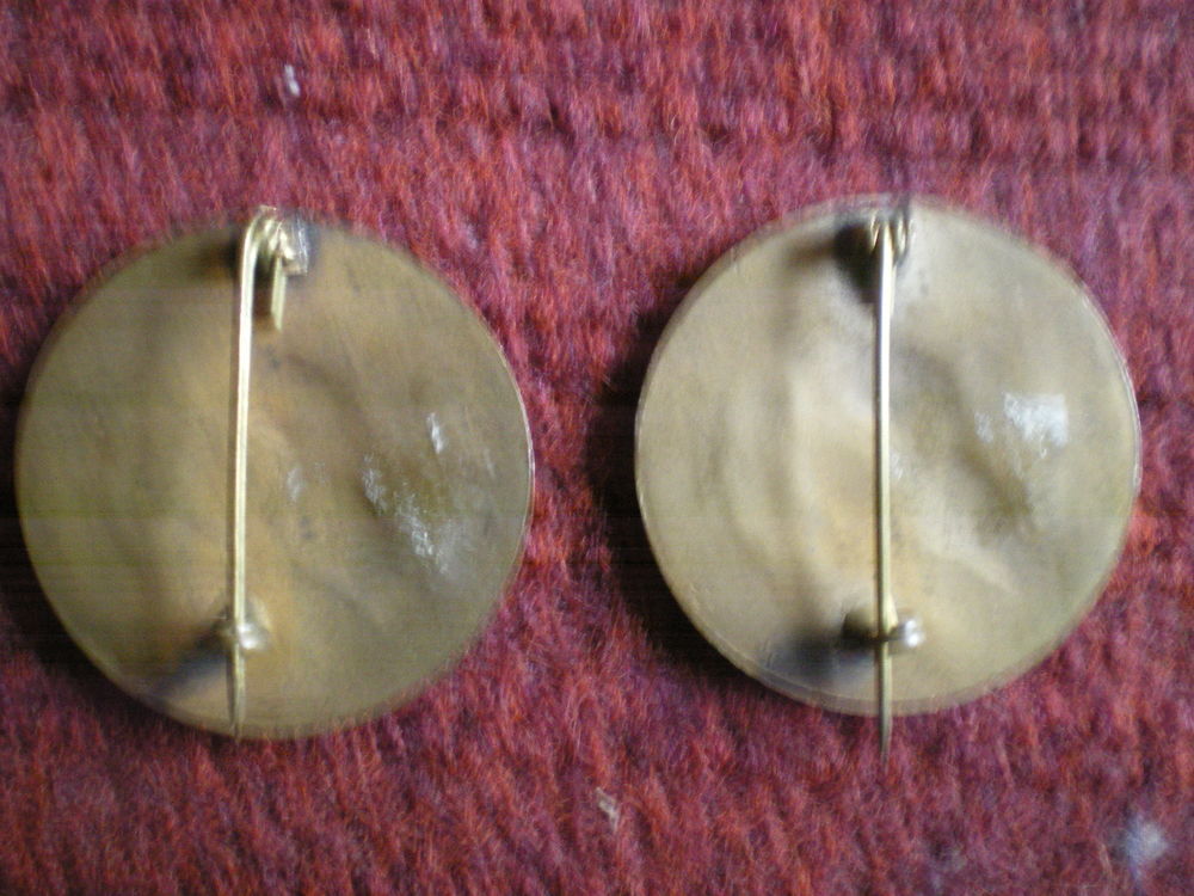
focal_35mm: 38
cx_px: 597
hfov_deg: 49.0
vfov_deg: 37.7
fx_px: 1311
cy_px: 448
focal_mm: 6.3
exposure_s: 1/4
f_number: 3.1
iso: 400
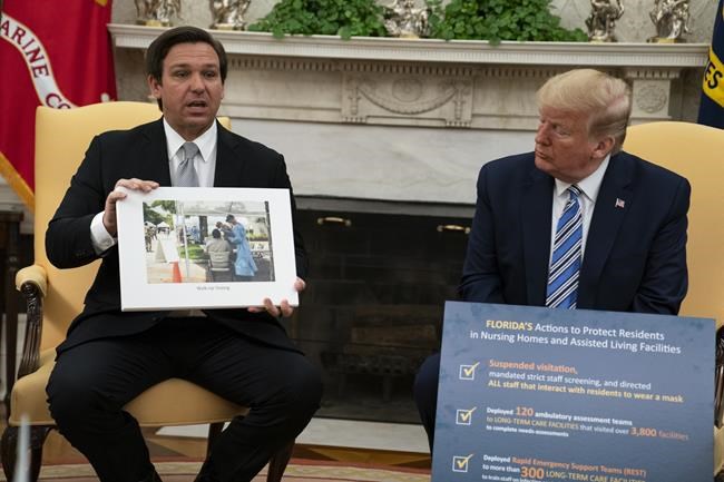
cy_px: 241
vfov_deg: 20.9
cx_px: 362
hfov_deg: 31.0
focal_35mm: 65
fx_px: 1307
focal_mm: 65
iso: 2000
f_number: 2.8
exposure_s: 1/320
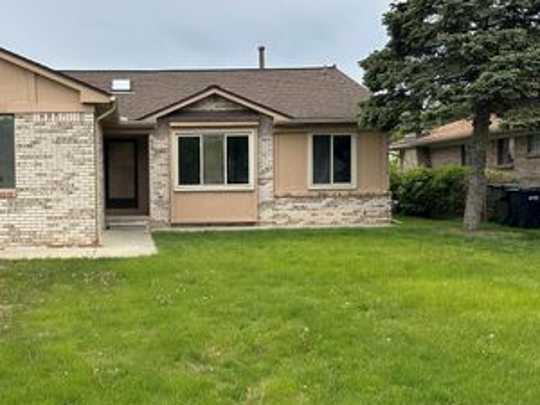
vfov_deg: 36.0
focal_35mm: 40
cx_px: 148
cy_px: 204
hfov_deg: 45.5
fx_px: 624
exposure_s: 1/1541
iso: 80
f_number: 1.78
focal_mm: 6.86
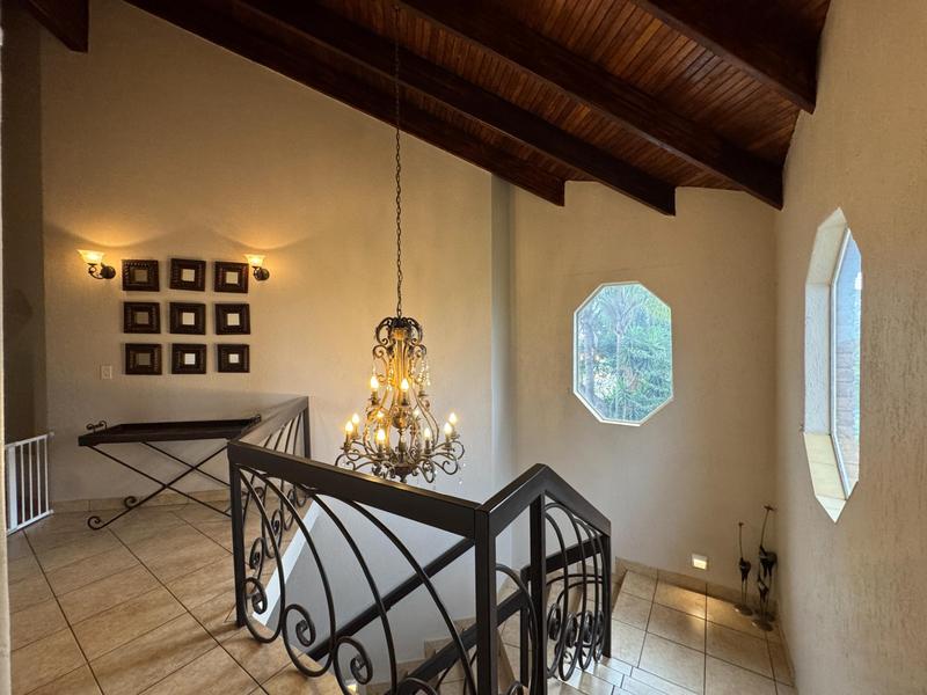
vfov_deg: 85.7
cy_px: 348
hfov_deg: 102.1
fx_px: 375
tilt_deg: +0.3
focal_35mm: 14
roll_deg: +1.2
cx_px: 464
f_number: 2.2
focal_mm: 2.22
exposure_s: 1/100
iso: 250
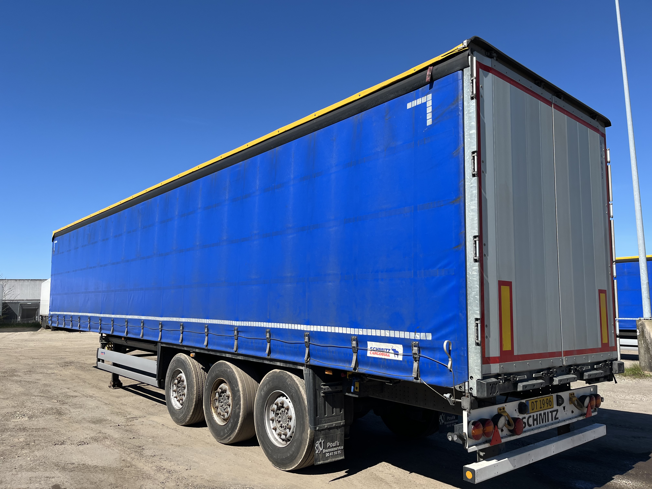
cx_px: 326
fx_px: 490
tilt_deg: +8.2
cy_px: 244
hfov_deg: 67.3
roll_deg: +0.7
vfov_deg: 53.1
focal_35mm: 26
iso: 50
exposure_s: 1/2755
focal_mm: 5.1
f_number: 1.6
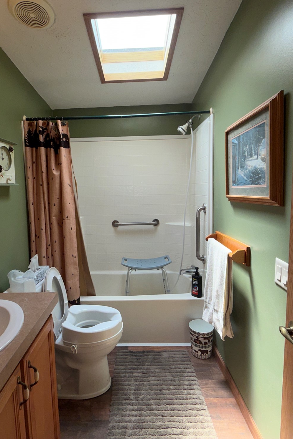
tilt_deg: -6.5
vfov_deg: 84.0
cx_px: 129
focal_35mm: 20
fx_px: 244
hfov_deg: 61.7
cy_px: 214
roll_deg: +1.9
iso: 16
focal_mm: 2.22
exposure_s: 1/120
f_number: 2.2
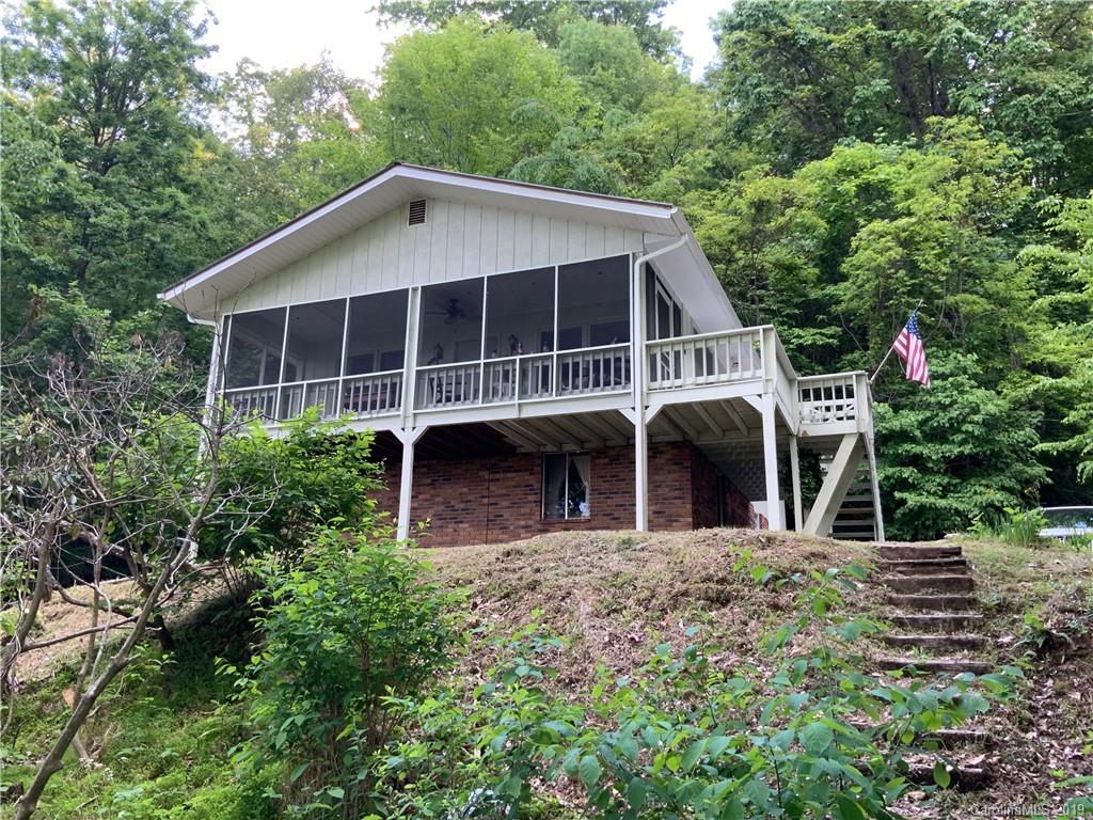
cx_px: 546
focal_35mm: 29
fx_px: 916
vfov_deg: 48.2
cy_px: 410
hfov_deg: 61.7
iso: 20
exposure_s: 1/122
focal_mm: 3
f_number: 1.8
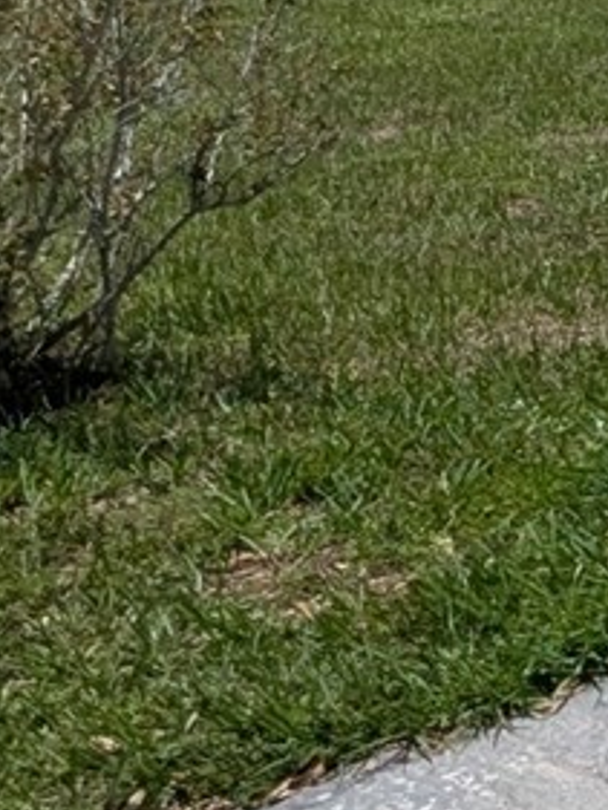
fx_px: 1732
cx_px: 1833
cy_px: 58
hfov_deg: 11.4
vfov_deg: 25.4
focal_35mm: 74
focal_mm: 1.95
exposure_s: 1/2519
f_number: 2.2
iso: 47
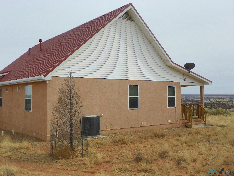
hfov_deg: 50.1
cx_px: 117
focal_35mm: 37
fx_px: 250
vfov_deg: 38.7
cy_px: 88
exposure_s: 1/500
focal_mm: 6.6
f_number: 5.6
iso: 64
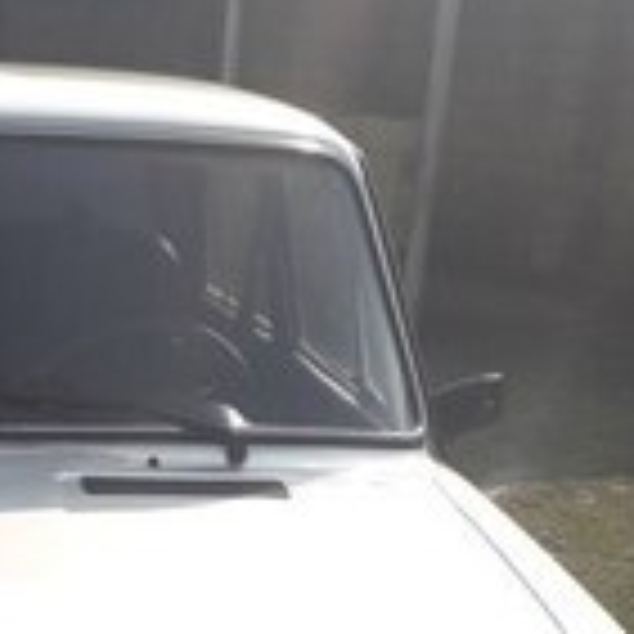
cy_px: 949
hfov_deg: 20.0
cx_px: 0
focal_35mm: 84
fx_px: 1741
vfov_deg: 18.3
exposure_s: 1/1672
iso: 40
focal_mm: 3.6
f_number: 1.9
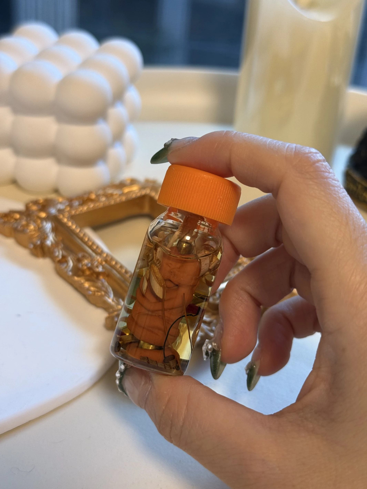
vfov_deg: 39.7
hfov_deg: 30.3
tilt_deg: -31.2
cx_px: 184
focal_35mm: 48
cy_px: 244
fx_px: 679
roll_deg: -7.1
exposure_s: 1/60
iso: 80
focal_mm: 6.76
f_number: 1.78
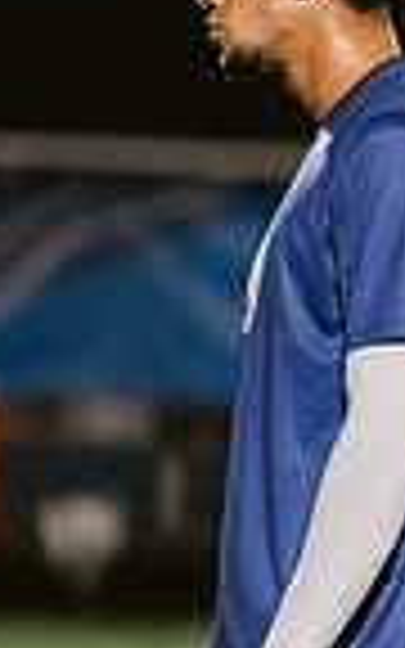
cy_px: 304
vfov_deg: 2.6
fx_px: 14534
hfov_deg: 1.6
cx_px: 1278
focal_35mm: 823
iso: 2500
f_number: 2.8
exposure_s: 1/500
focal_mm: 200
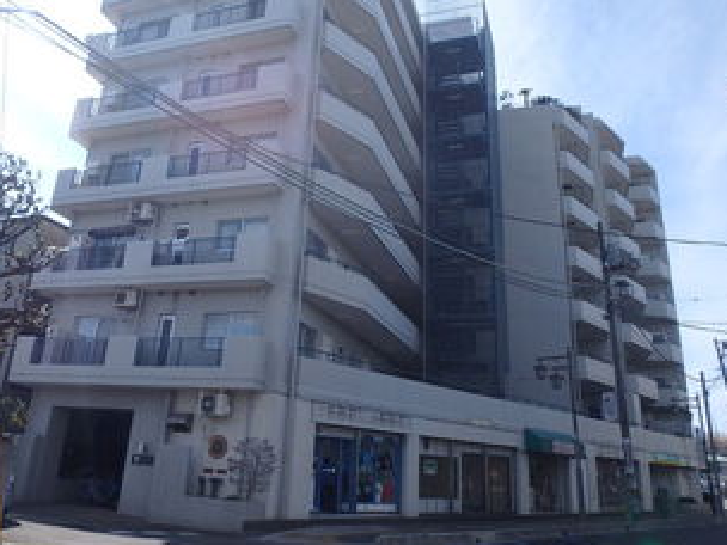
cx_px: 328
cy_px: 221
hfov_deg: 61.5
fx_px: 609
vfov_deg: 48.0
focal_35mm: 29
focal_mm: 3.7
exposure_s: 1/1000
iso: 125
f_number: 3.5
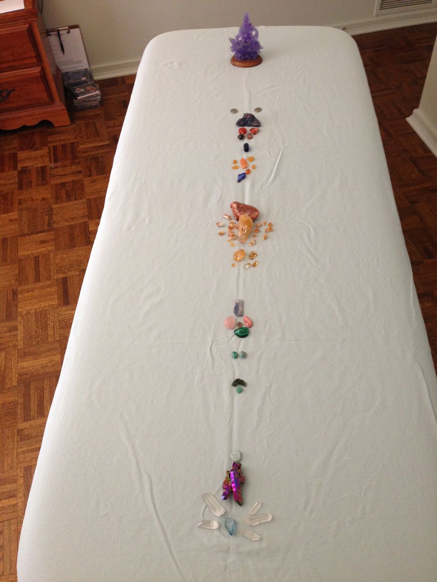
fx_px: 555
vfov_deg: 55.4
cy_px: 291
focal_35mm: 33
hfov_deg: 42.9
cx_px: 218
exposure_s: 1/20
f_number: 2.4
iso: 125
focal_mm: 4.13
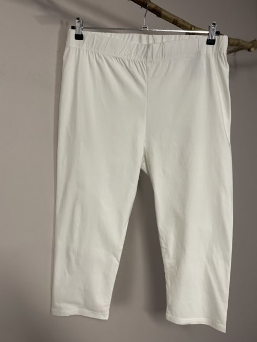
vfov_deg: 65.3
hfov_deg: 51.4
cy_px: 166
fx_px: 267
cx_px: 131
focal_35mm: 27
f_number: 1.6
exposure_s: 1/50
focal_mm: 4.2
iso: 100
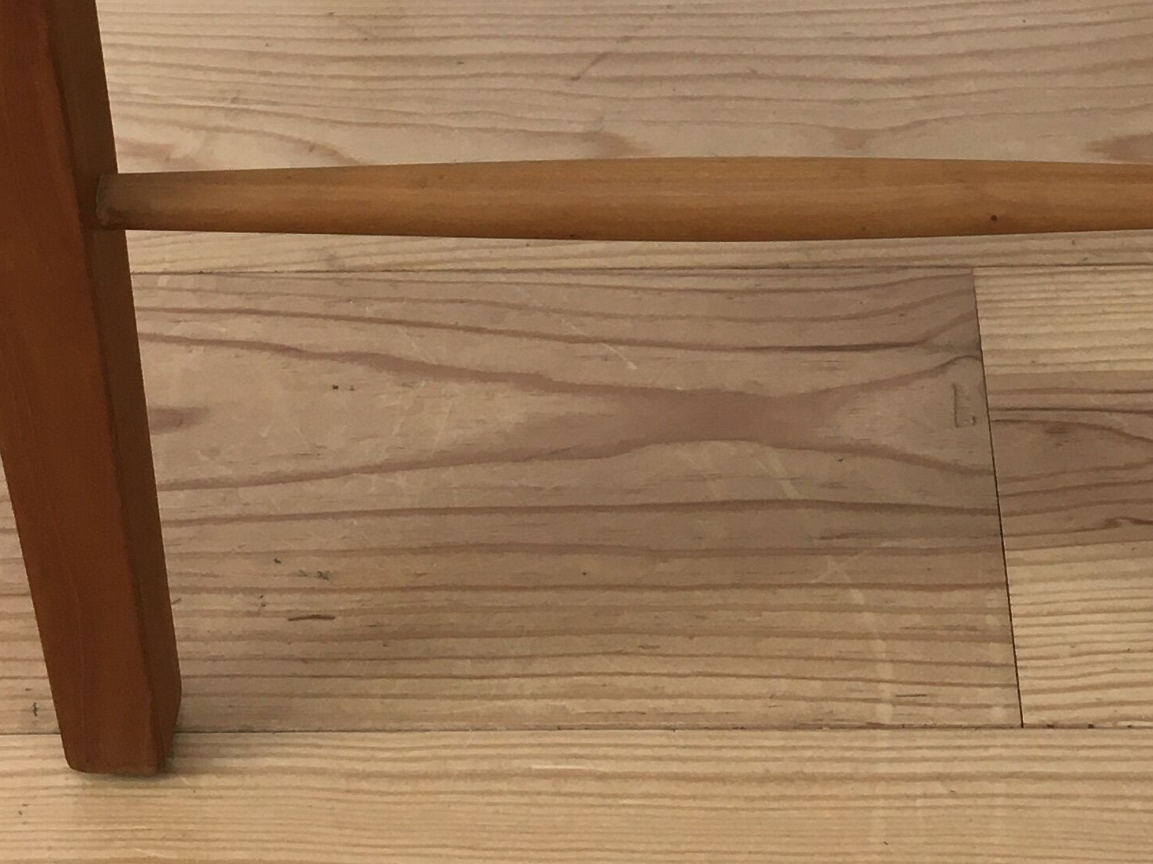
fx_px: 2664
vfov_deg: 17.1
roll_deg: +1.7
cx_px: 672
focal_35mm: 80
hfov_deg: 24.4
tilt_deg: -31.2
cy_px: -339
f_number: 2.2
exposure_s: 1/33
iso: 25
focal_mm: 4.15
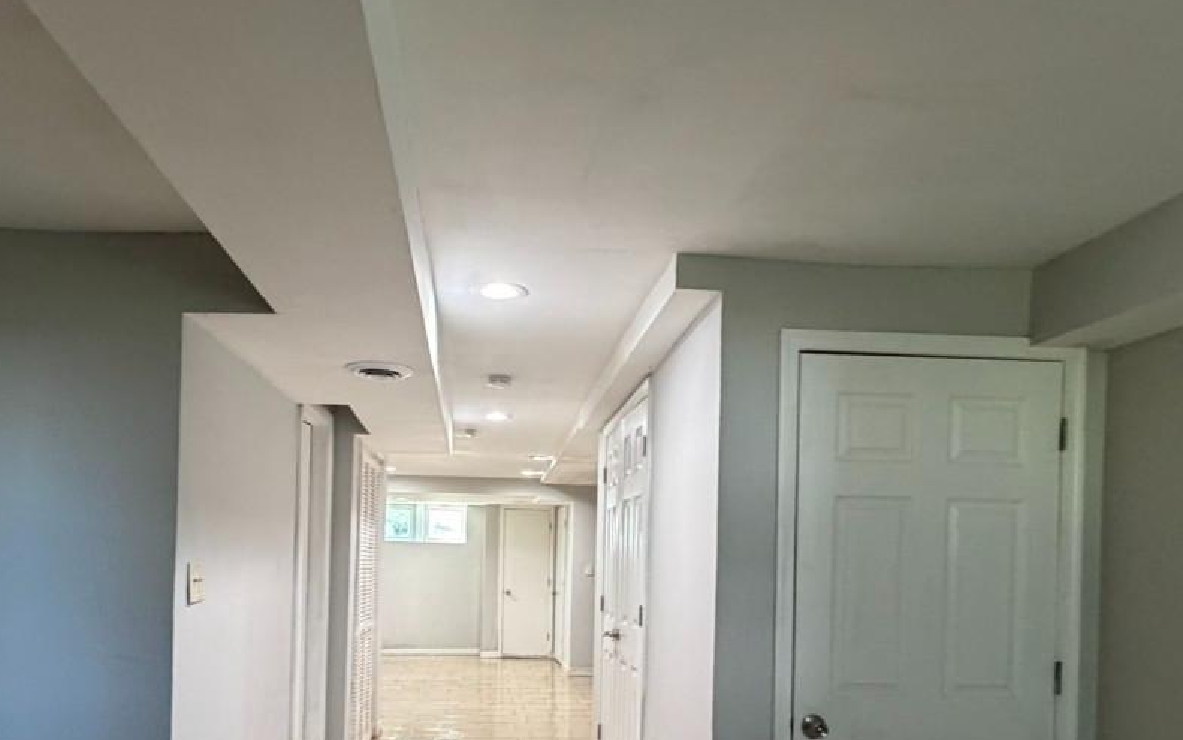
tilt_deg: -0.2
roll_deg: -2.0
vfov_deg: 44.6
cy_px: 552
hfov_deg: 68.2
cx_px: 540
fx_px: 871
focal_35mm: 27
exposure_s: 1/60
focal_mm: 2.22
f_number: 2.2
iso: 400
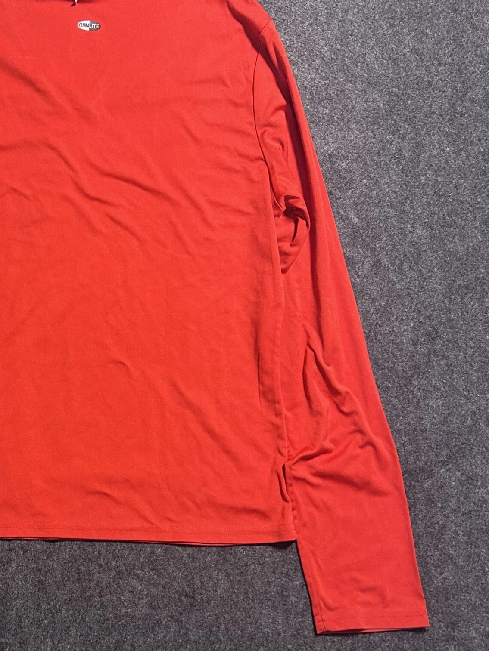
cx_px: 85
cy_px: 389
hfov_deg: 31.9
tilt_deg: -62.3
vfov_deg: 42.7
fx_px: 829
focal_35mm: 44
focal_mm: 5.7
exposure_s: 1/50
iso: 200
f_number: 1.5
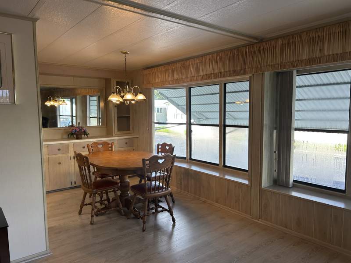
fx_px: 264
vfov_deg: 53.1
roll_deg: +1.0
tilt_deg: -4.6
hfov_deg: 67.3
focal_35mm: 26
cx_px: 176
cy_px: 132
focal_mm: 5.7
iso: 50
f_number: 1.5
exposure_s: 1/153
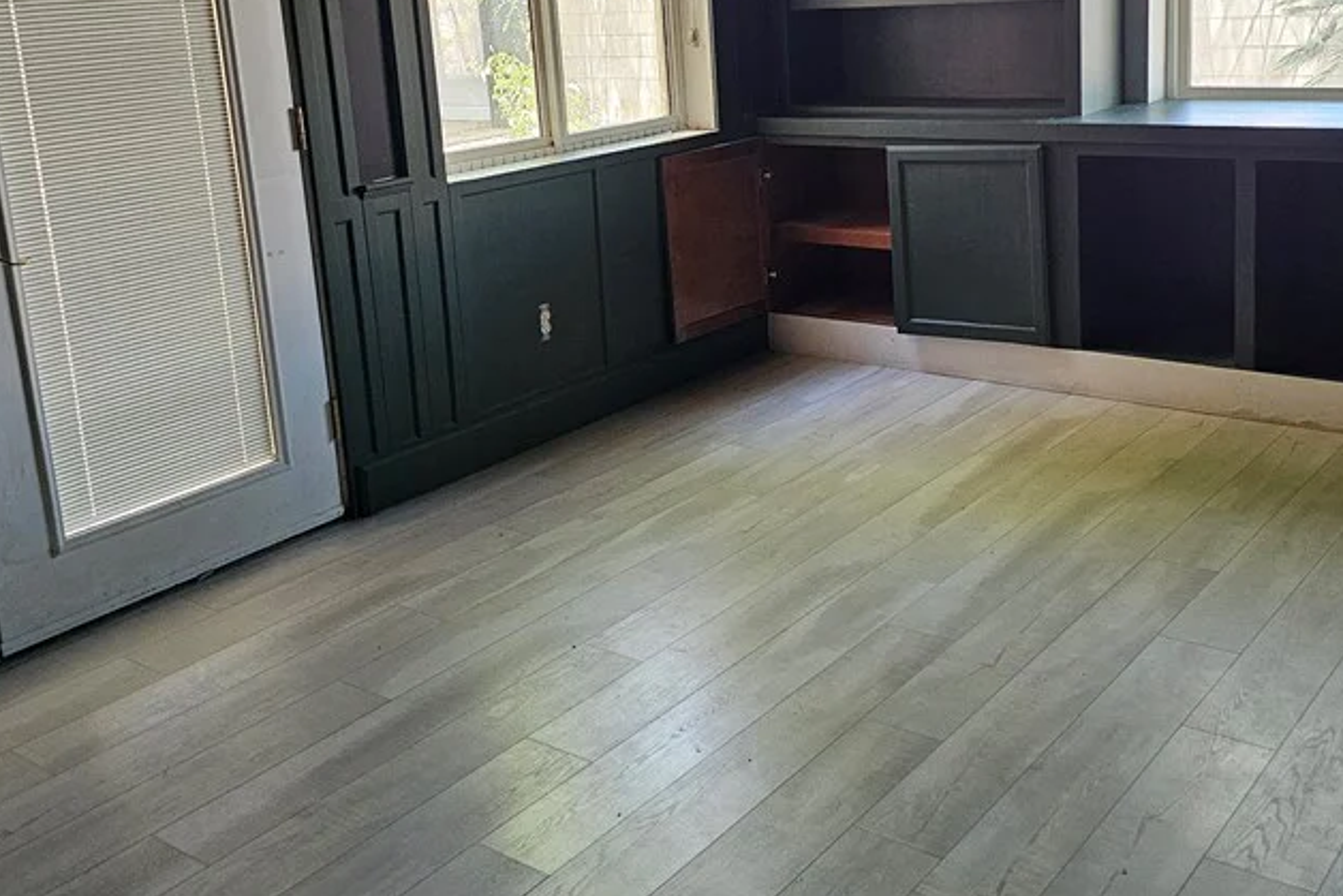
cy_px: 267
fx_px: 1455
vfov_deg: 33.8
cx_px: 774
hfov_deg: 49.4
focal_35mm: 39
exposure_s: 1/120
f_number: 1.7
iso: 500
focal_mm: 6.3
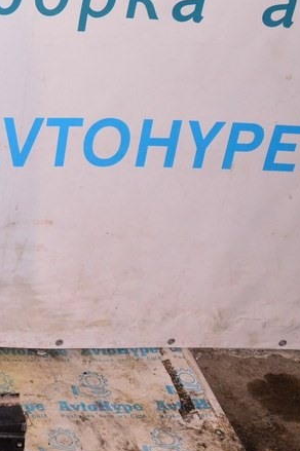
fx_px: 789
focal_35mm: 63
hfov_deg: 19.0
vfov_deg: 31.8
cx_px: -149
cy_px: 166
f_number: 8
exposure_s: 1/200
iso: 1600
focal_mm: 18
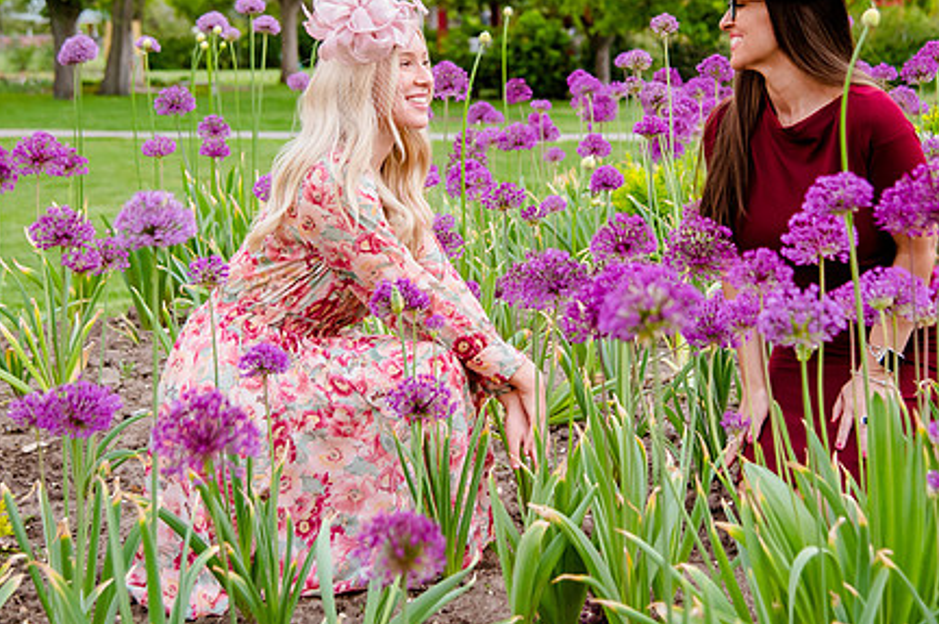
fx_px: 2241
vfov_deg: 15.8
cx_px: 553
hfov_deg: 23.6
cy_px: 144
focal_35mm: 86
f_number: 4
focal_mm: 52
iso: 1600
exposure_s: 1/100
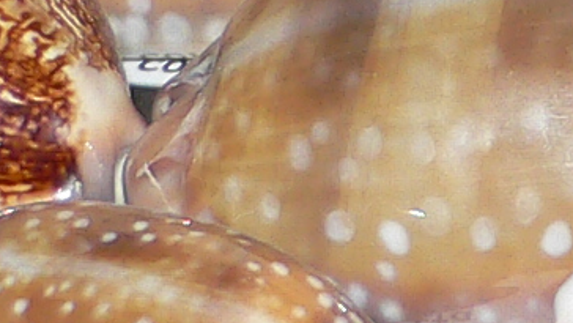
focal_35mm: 211
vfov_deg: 5.7
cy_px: -239
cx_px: 1318
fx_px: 3207
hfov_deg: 9.3
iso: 100
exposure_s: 1/60
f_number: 2.8
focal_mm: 4.6
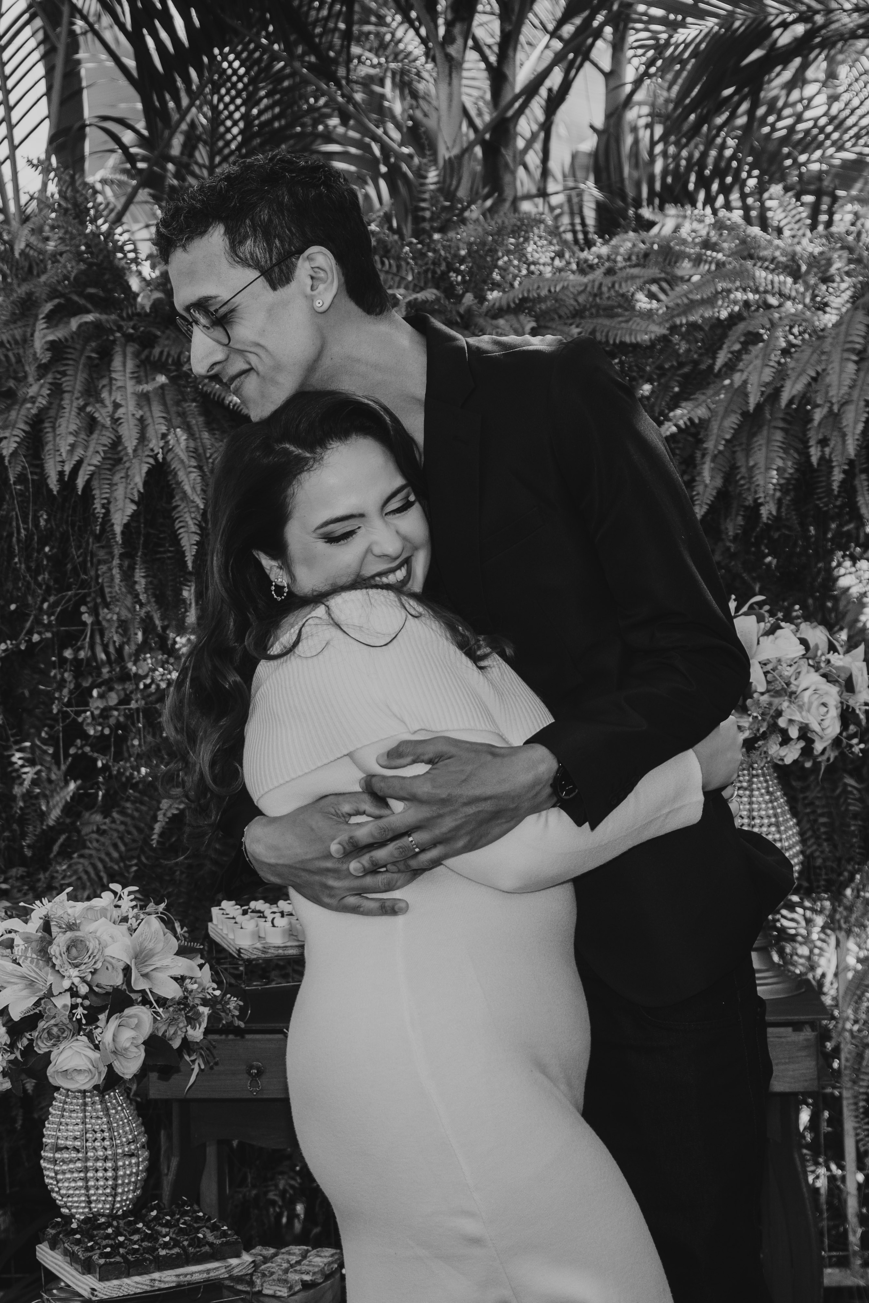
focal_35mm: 64
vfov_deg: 31.2
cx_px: 407
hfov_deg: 21.1
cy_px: 652
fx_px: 2334
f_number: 5
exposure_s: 1/200
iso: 100
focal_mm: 43
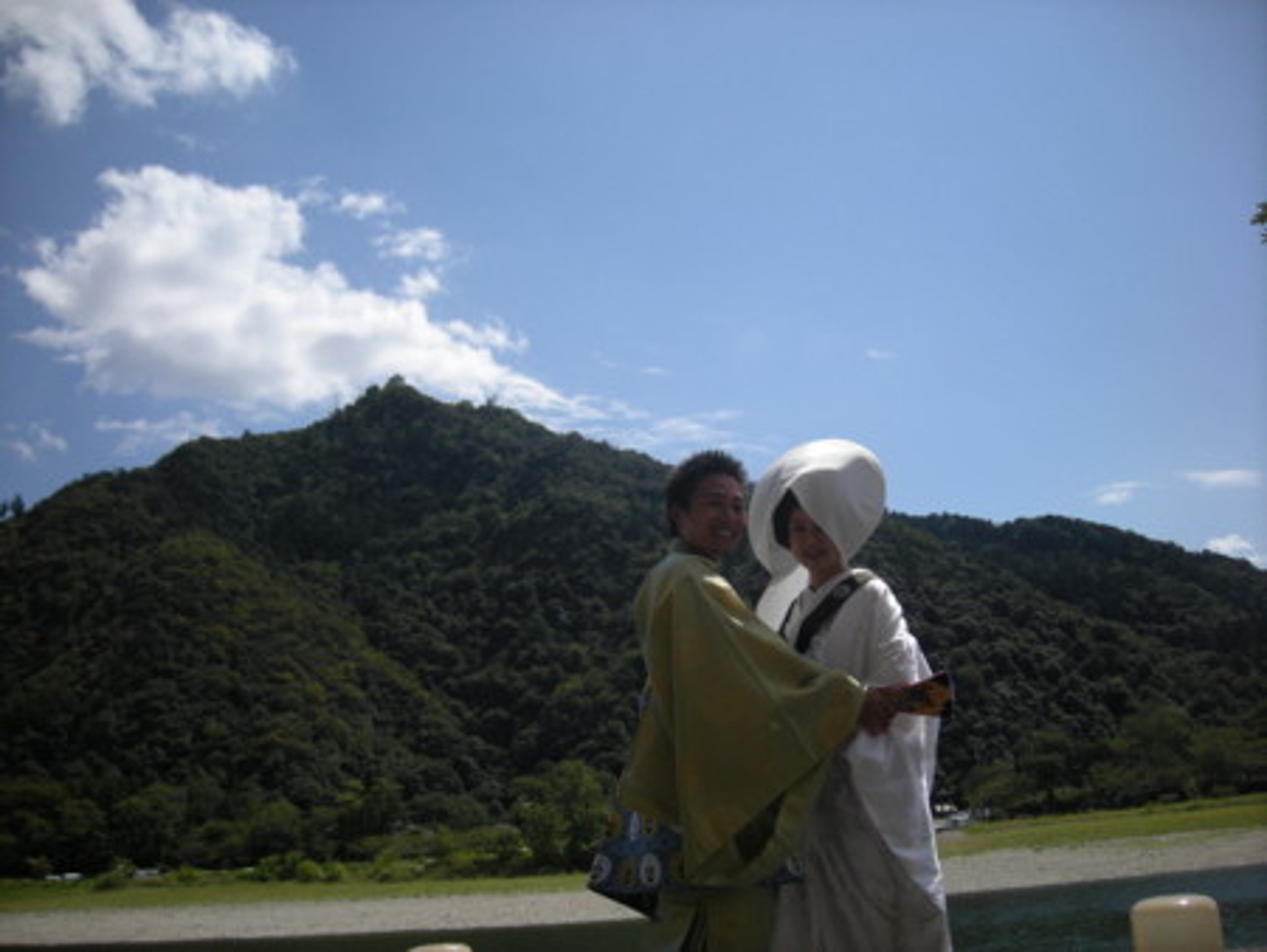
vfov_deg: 40.7
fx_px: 1282
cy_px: 476
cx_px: 634
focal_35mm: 35
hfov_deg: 52.6
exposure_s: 1/500
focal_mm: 5.7
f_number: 5.7
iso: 64
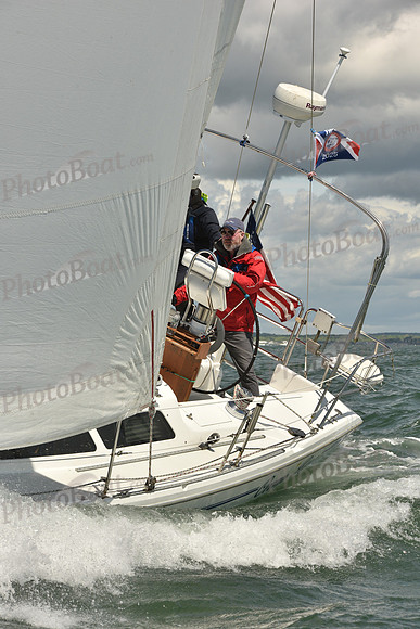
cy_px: 314
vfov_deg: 15.8
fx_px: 2273
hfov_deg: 10.6
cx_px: 210
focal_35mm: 130
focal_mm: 130
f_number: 13
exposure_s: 1/800
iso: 320
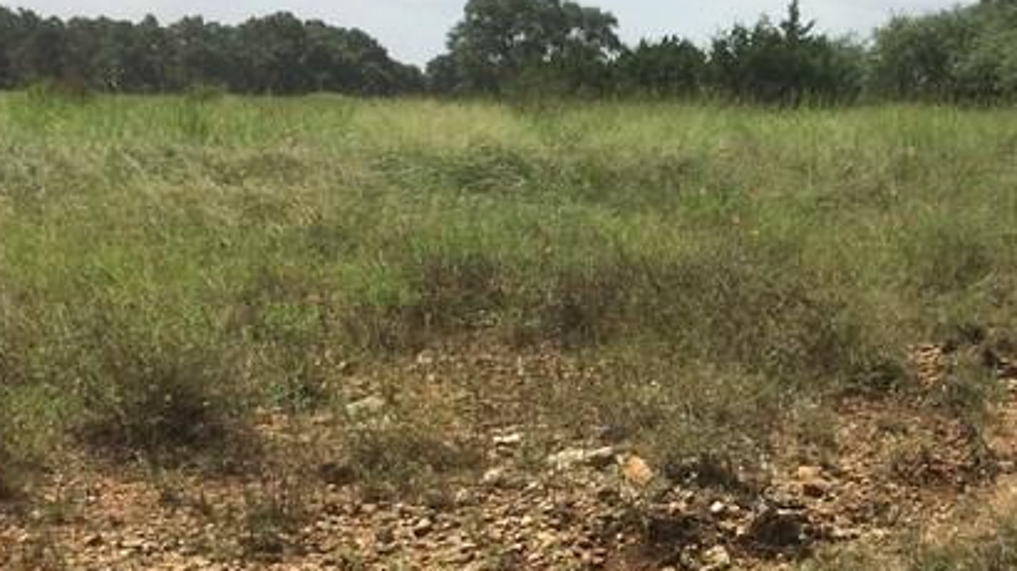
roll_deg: -1.2
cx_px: 957
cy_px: 385
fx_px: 2129
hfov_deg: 25.8
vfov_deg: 15.2
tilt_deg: -6.5
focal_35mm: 79
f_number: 2.2
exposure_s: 1/3425
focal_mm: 4.15
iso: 32
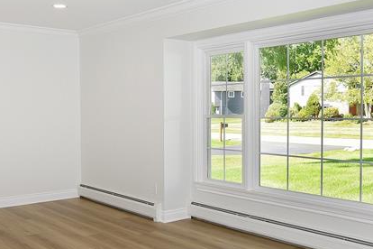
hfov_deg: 46.3
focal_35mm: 42
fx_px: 435
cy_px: 127
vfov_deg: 31.9
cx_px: 168
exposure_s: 1/60
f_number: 7.1
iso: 125
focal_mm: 17
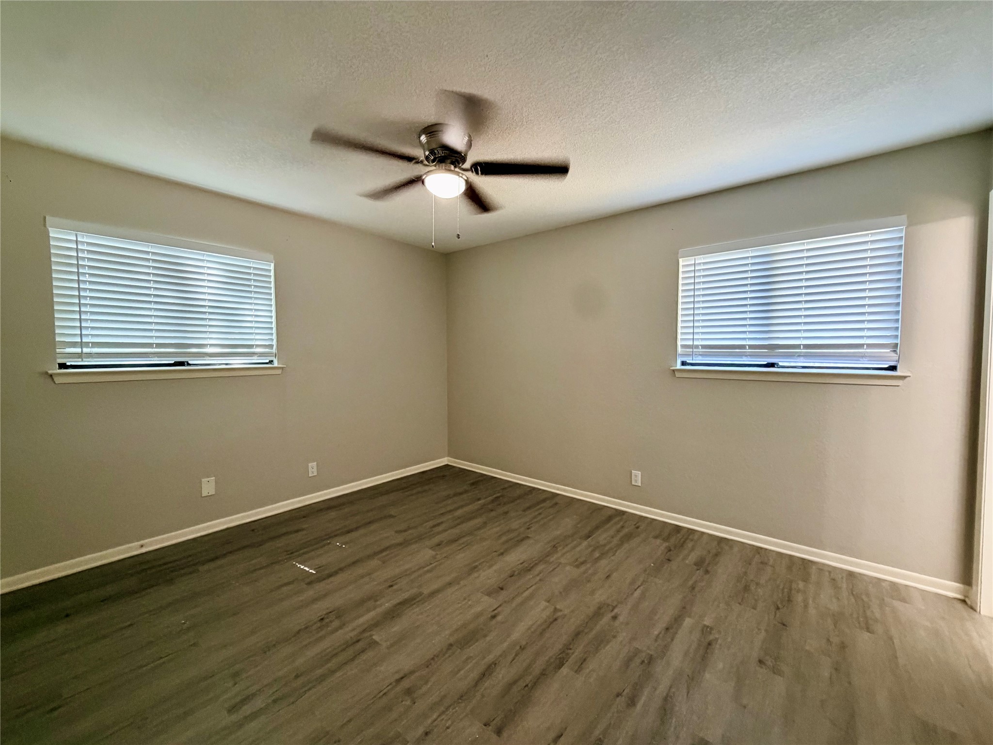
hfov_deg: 102.1
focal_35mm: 14
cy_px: 372
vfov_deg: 85.7
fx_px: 402
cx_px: 496
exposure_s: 1/60
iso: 400
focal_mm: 2.22
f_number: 2.2
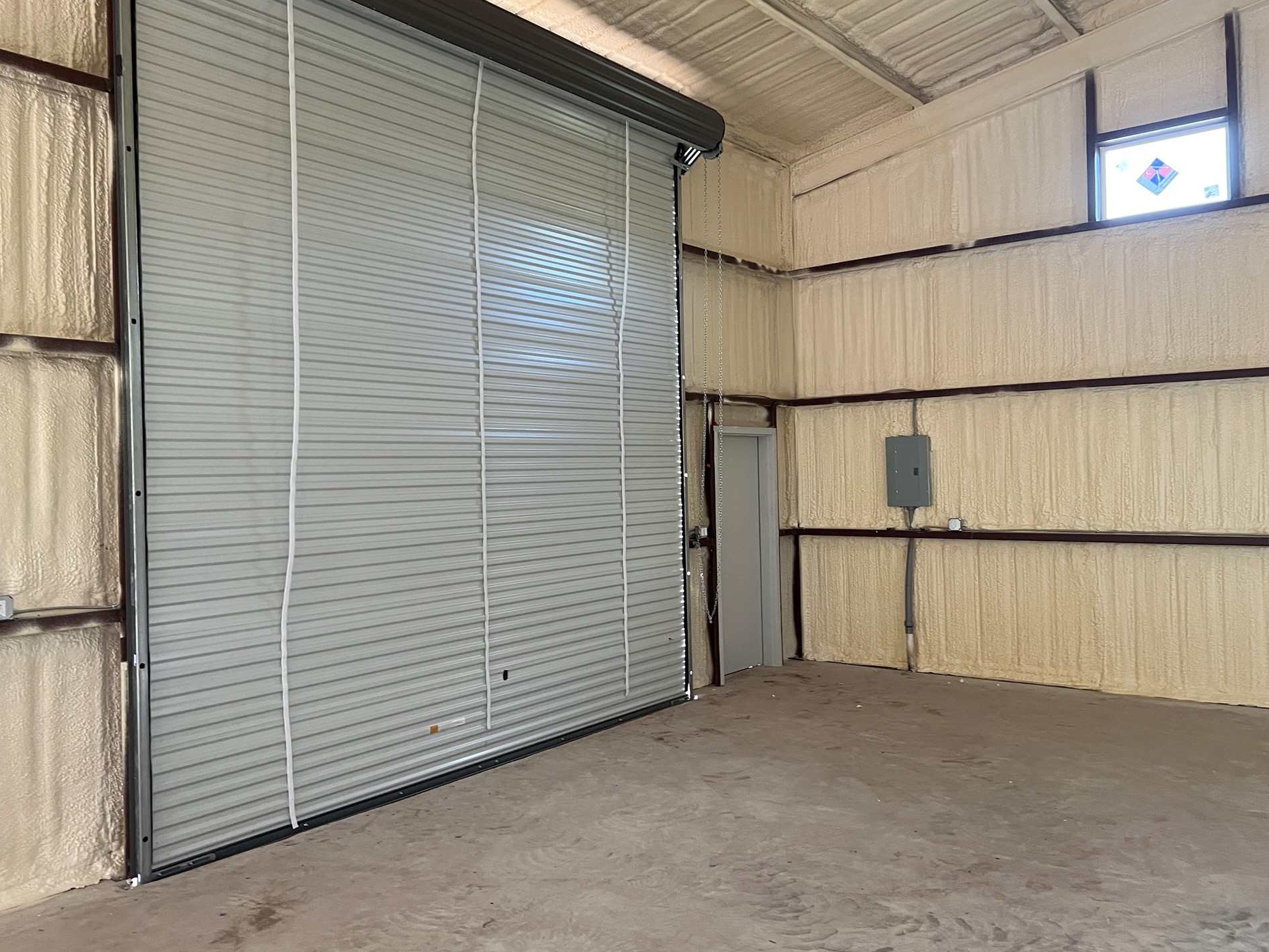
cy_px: 463
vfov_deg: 49.7
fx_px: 1026
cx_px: 664
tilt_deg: +0.4
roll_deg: +1.0
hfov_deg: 63.4
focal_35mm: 28
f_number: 1.5
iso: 125
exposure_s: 1/70
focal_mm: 5.7
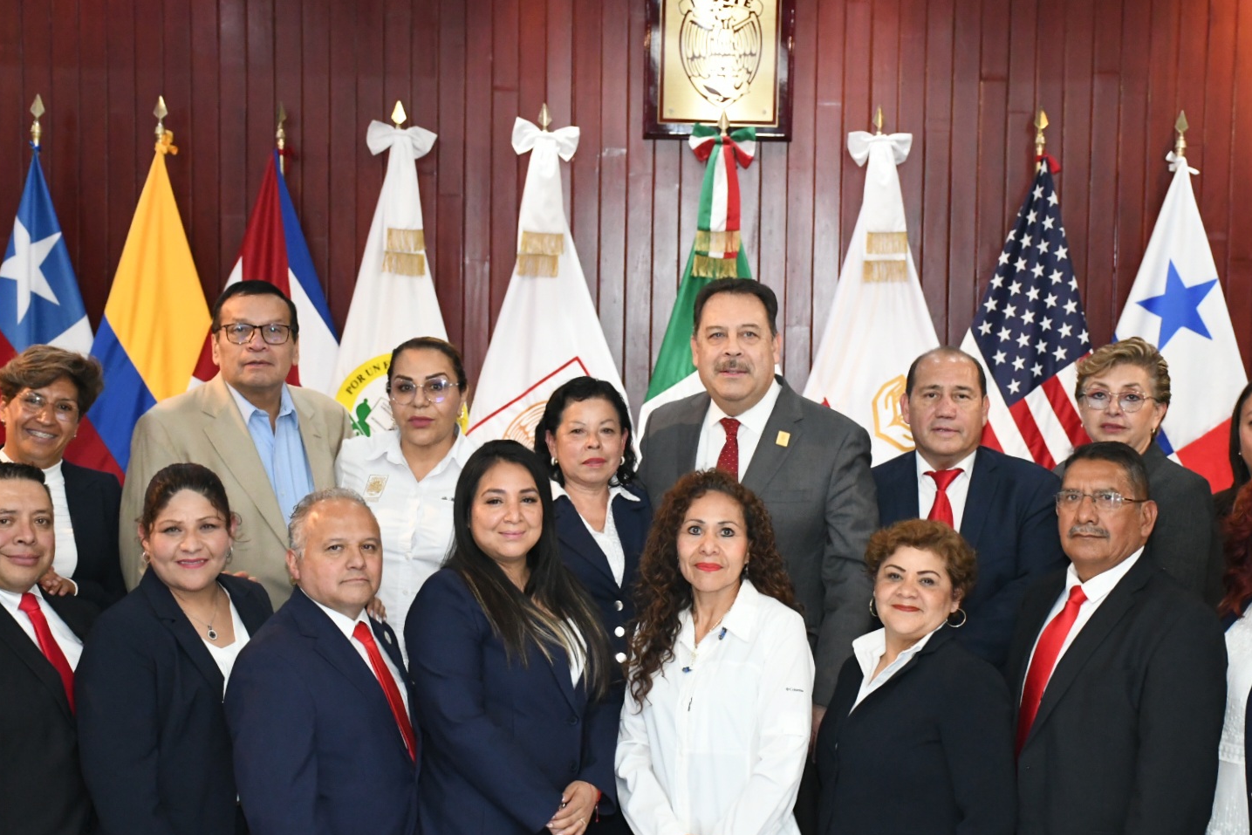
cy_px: 406
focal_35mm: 73
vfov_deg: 18.7
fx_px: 2539
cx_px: 673
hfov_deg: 27.7
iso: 5000
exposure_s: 1/125
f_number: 5.6
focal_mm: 45
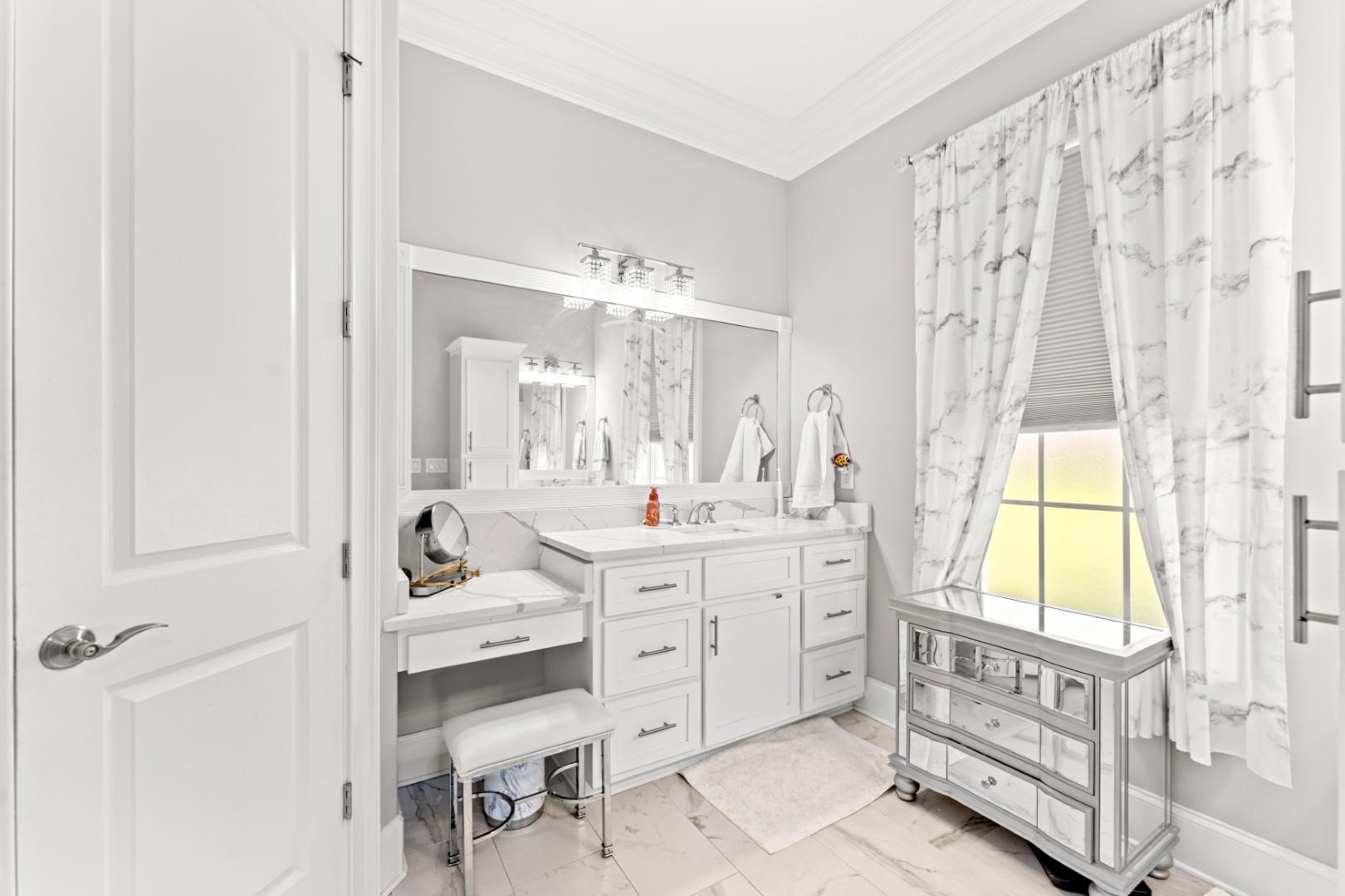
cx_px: 672
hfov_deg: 104.3
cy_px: 448
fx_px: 523
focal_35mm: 14
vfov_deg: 81.2
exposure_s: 1/3
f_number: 7.1
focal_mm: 14
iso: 320
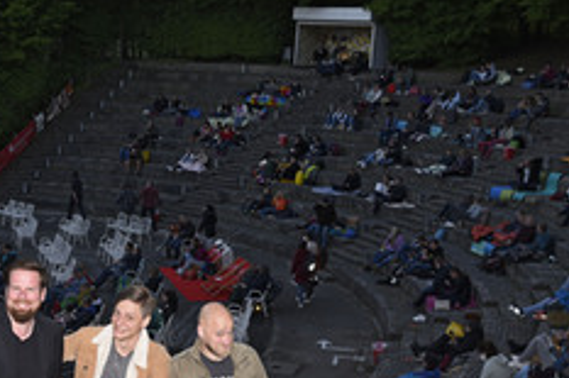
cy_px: 283
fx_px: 948
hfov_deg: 32.8
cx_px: 143
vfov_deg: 22.4
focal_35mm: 60
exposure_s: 1/60
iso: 320
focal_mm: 31
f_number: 7.1
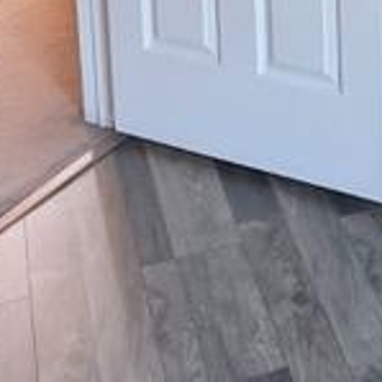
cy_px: -254
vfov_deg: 14.9
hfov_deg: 14.6
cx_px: 679
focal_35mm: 105
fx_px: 1311
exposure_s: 1/120
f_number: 1.7
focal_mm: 6.3
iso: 1000
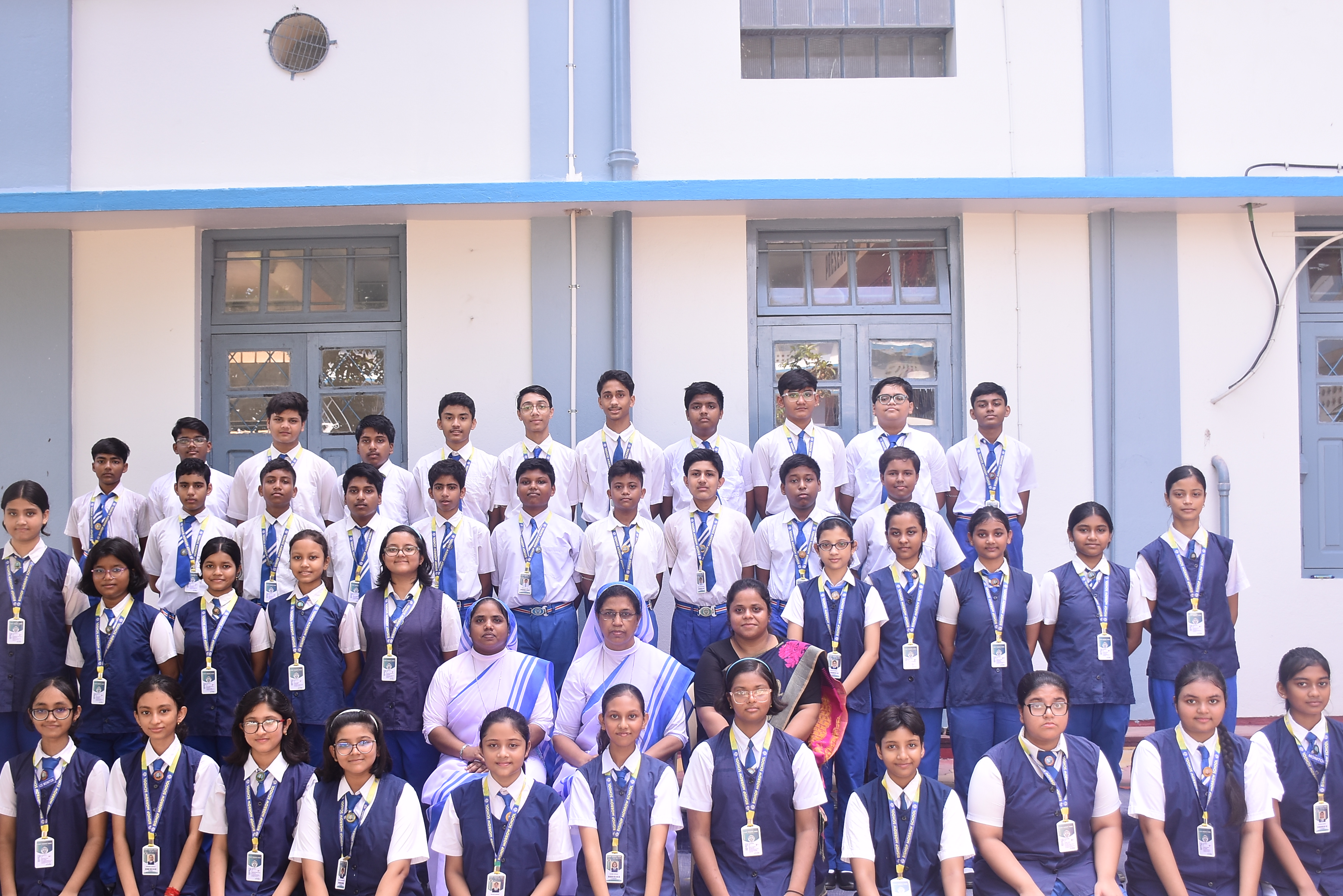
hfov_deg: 51.8
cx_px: 634
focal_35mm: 37
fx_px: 1381
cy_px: 522
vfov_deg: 35.9
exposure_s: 1/100
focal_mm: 20
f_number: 3.5
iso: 160
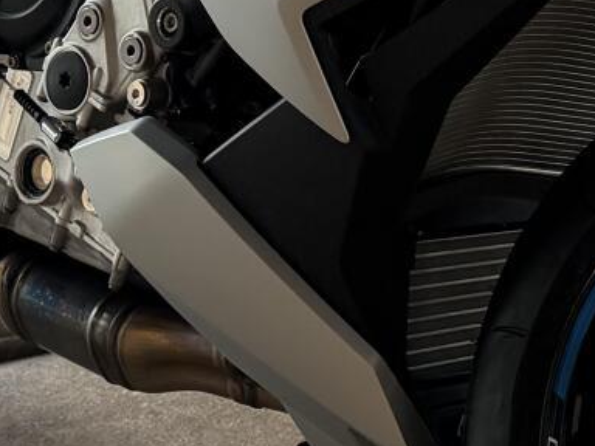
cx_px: 429
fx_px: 2149
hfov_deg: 15.7
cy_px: -94
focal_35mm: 125
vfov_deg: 11.6
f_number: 1.78
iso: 200
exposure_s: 1/135
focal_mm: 6.76
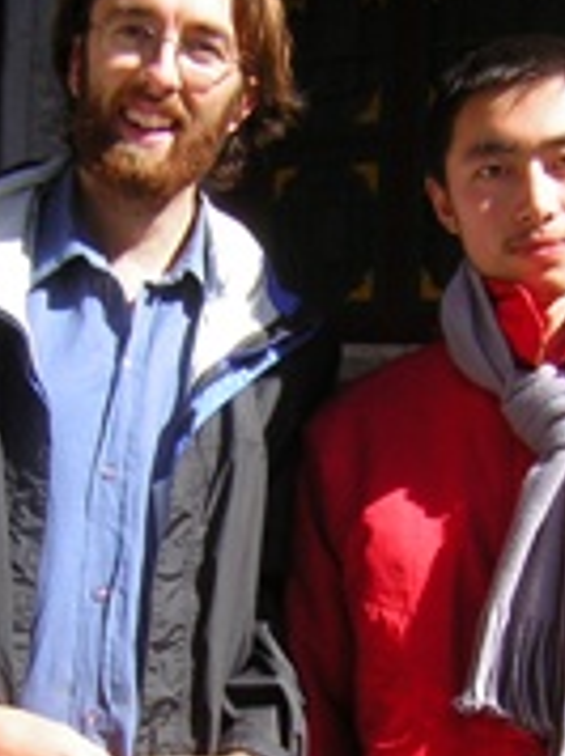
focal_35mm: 81
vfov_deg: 24.0
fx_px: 1767
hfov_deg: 18.2
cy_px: 518
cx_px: 327
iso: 50
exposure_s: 1/160
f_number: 5.2
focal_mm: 4.7
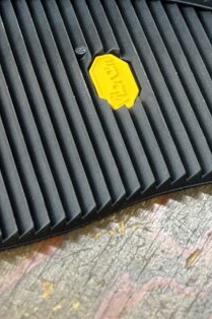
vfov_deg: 12.5
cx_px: 39
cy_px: 49
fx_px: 1441
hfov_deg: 8.4
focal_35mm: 163
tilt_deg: -44.2
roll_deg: +1.8
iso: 200
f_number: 1.78
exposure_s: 1/40
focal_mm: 6.76
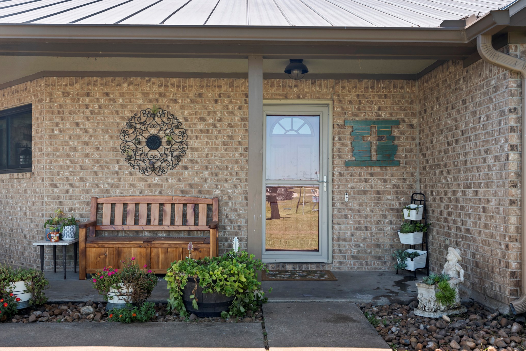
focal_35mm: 36
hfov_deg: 53.1
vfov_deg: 36.9
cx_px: 256
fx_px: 526
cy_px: 182
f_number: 8
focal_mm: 34
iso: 400
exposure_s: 1/15
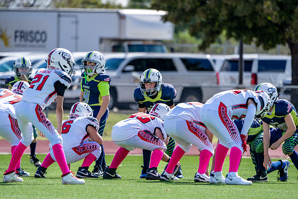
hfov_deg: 4.3
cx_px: 147
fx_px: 3994
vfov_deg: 2.9
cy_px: 93
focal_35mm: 482
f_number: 5.6
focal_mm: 400
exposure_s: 1/2500
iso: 640
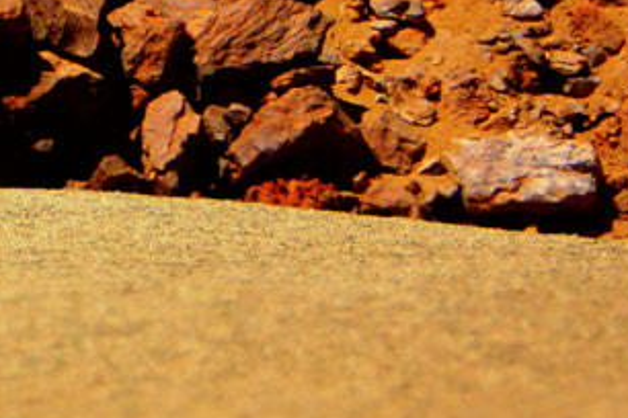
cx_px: -560
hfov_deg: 1.4
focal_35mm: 1505
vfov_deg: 0.9
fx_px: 26252
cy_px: 101
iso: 100
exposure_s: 1/100
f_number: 10
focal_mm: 150
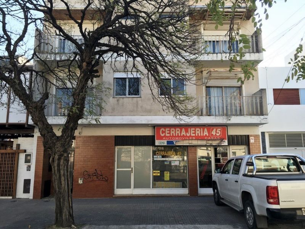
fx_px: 256
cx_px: 152
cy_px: 114
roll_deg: +0.2
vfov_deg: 48.2
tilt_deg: +9.5
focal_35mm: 29
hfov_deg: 61.7
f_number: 2.2
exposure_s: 1/331
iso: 25
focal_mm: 4.15
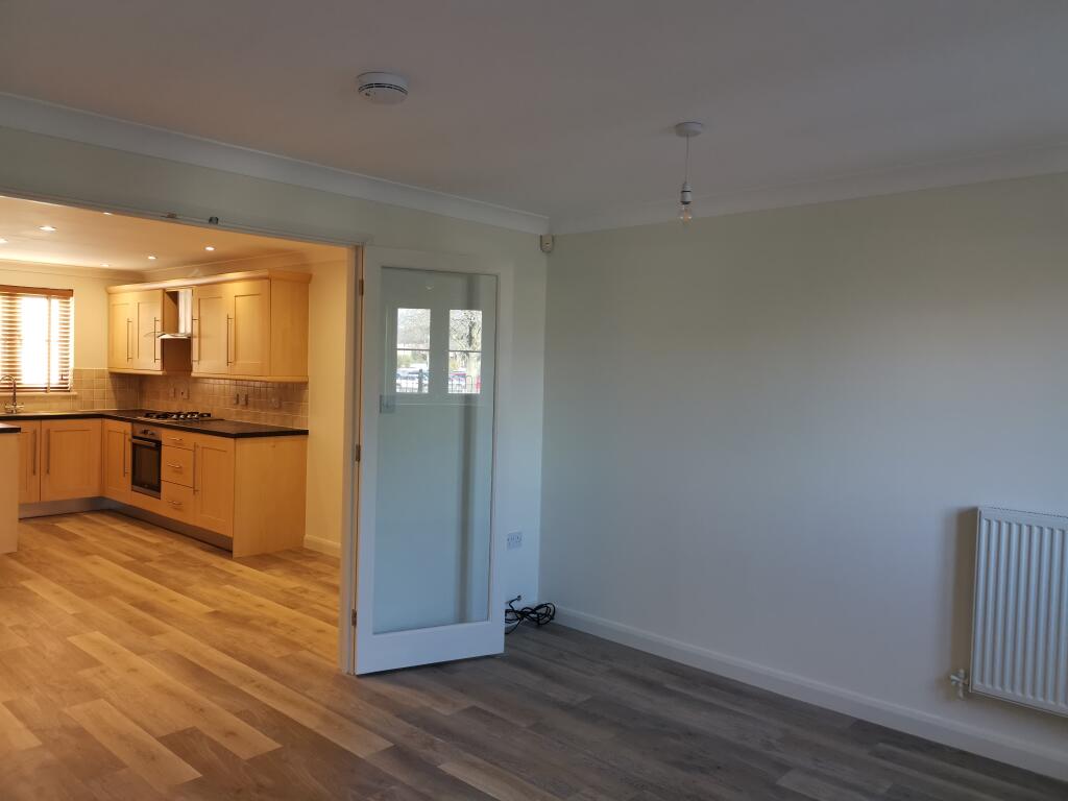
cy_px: 400
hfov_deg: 65.3
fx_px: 833
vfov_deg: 51.4
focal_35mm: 27
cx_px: 534
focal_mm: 5.58
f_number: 1.8
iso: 125
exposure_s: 1/100
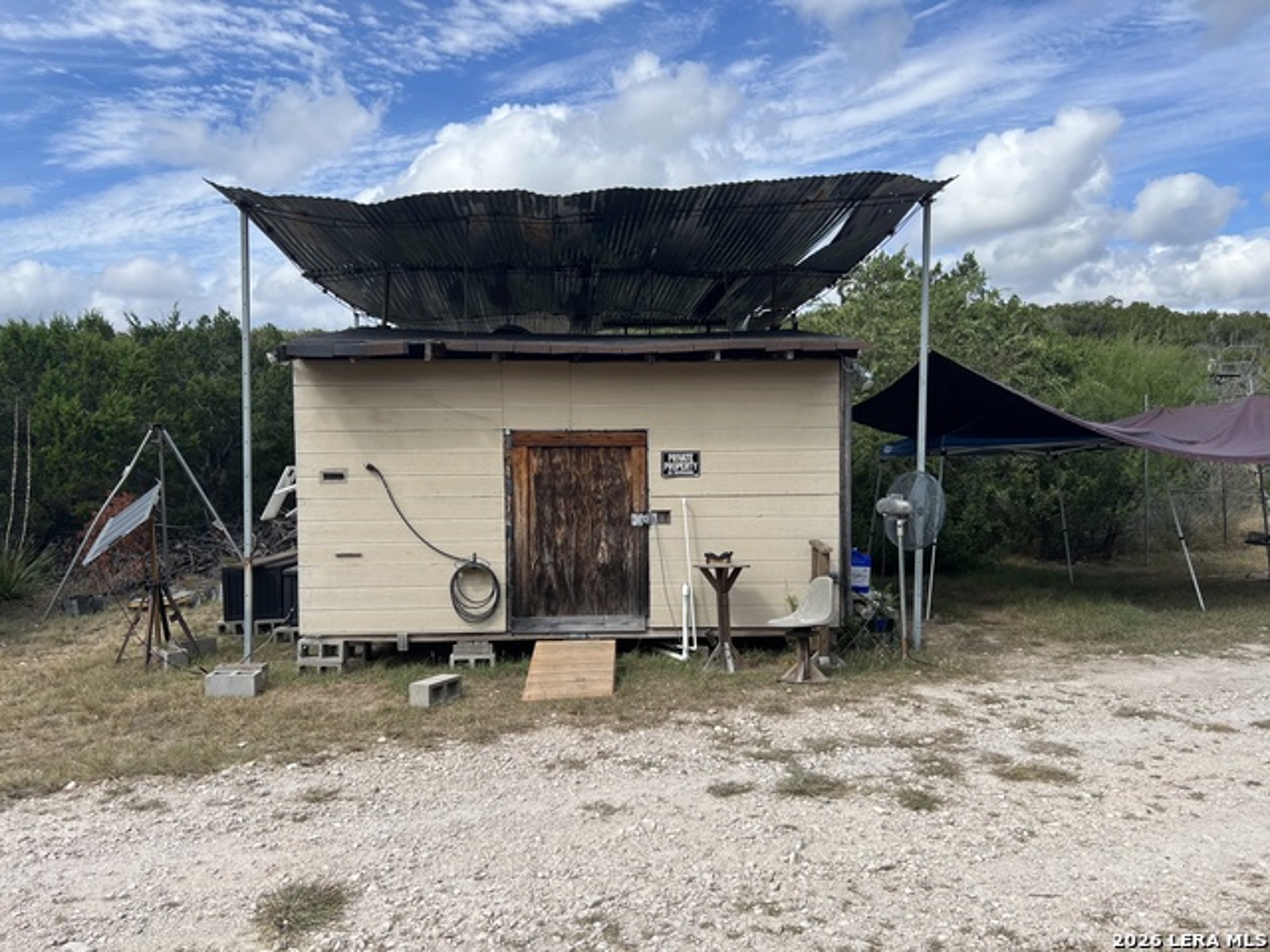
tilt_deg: -2.5
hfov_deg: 67.3
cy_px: 476
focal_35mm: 26
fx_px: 954
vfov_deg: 53.1
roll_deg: +1.9
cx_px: 635
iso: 50
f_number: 1.5
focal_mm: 5.7
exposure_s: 1/3460
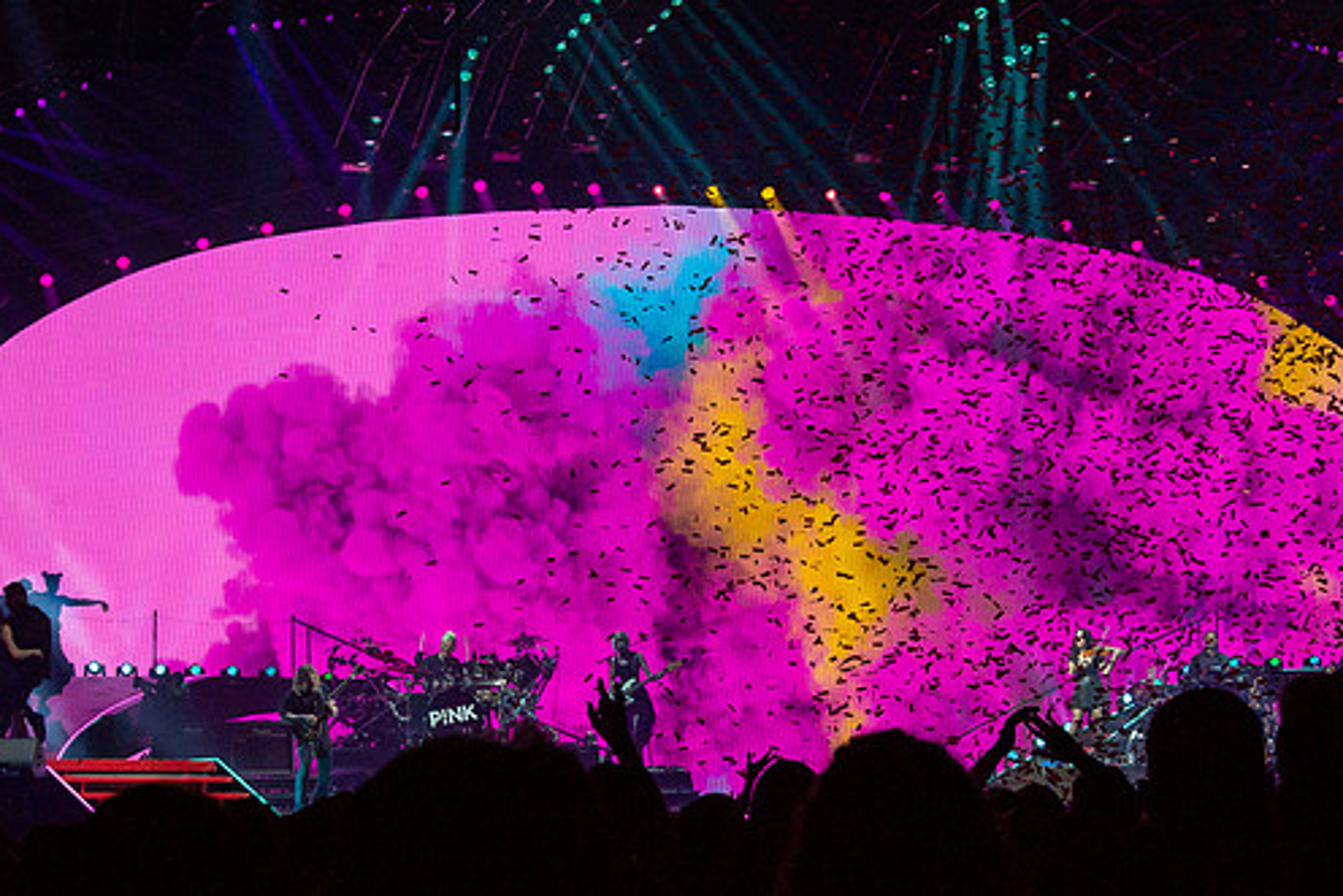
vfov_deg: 13.6
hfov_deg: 20.2
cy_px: 554
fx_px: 3769
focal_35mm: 101
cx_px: 688
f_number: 5.6
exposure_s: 1/500
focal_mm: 30
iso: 800
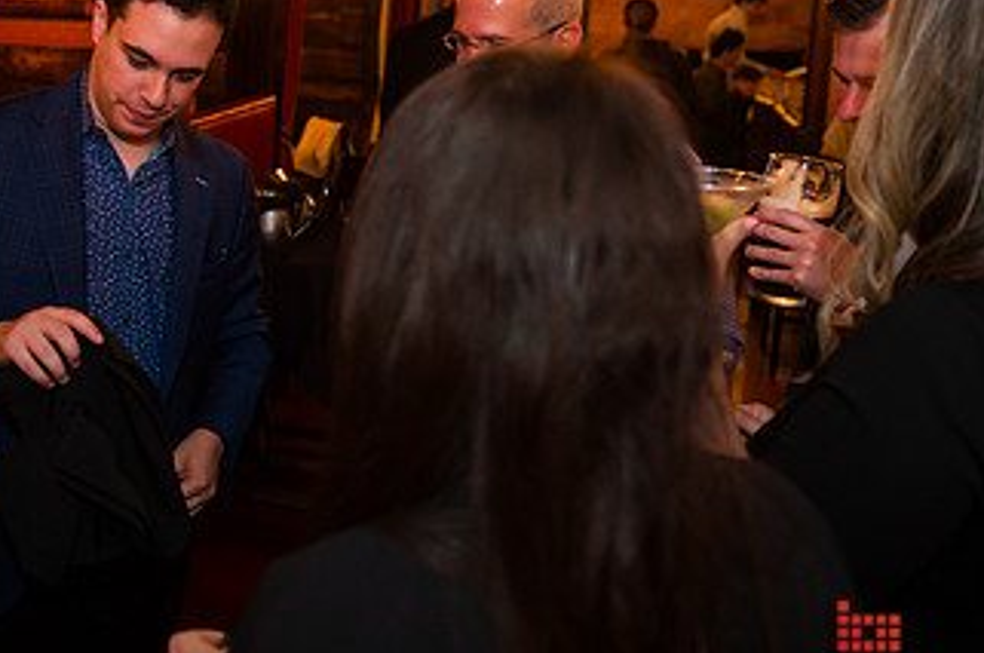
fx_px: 1201
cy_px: 171
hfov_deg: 42.1
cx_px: 166
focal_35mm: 44
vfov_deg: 30.0
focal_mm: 24
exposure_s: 1/200
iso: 1600
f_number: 3.2
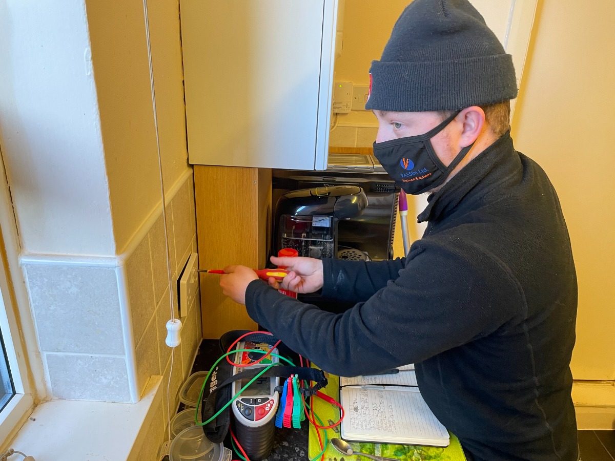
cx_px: 308
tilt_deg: -22.9
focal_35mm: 26
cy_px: 230
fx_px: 462
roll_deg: -1.7
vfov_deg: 53.1
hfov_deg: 67.3
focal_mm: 4.2
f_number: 1.6
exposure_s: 1/50
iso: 125
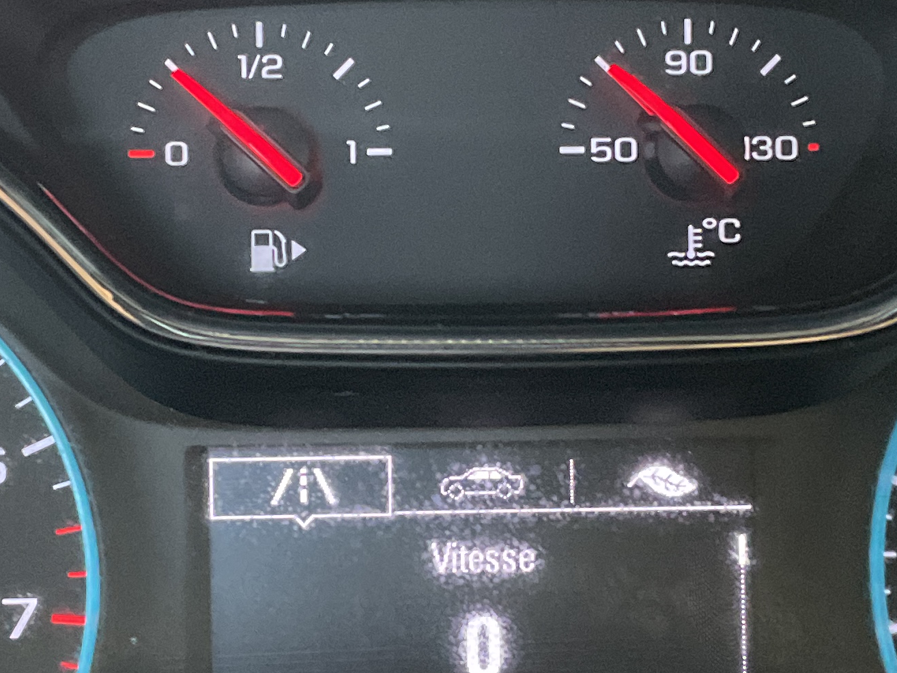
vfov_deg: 16.6
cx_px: 381
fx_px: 2306
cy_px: 333
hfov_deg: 22.0
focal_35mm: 89
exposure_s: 1/27
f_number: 1.8
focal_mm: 3
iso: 320
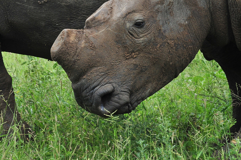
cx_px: 54
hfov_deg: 6.1
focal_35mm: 338
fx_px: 2260
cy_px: 22
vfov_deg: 4.1
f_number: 10
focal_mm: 120
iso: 250
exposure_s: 1/400
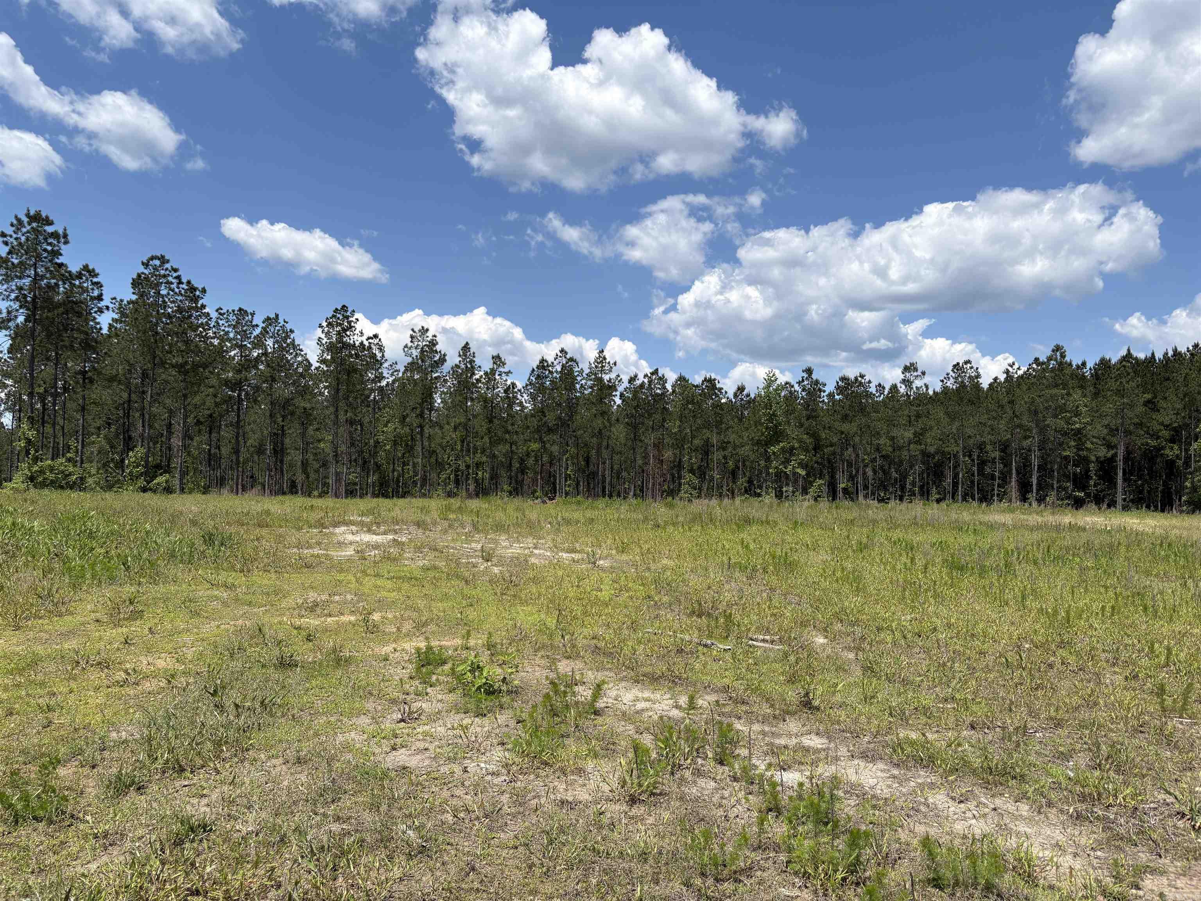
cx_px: 600
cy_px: 450
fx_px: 902
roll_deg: -1.0
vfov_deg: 53.1
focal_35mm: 26
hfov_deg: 67.3
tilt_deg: +1.7
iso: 50
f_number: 1.6
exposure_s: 1/4329
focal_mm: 5.96
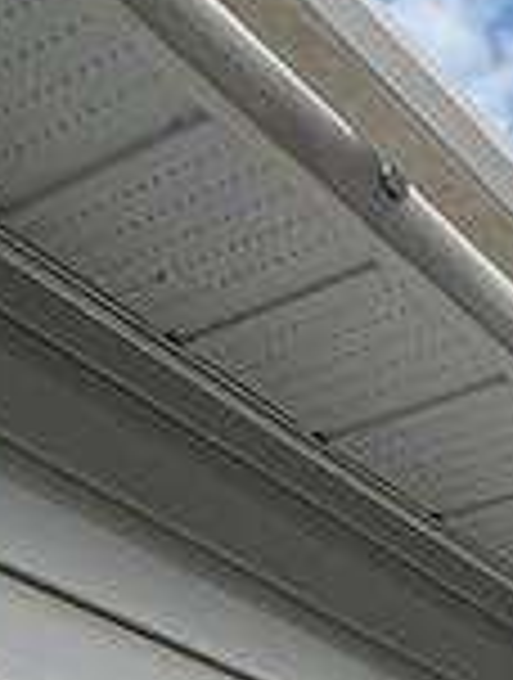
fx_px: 1397
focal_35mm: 71
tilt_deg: -4.3
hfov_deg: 16.9
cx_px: 945
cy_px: 1369
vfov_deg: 18.2
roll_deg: +0.4
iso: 80
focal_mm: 2.22
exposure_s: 1/1745
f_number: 2.2
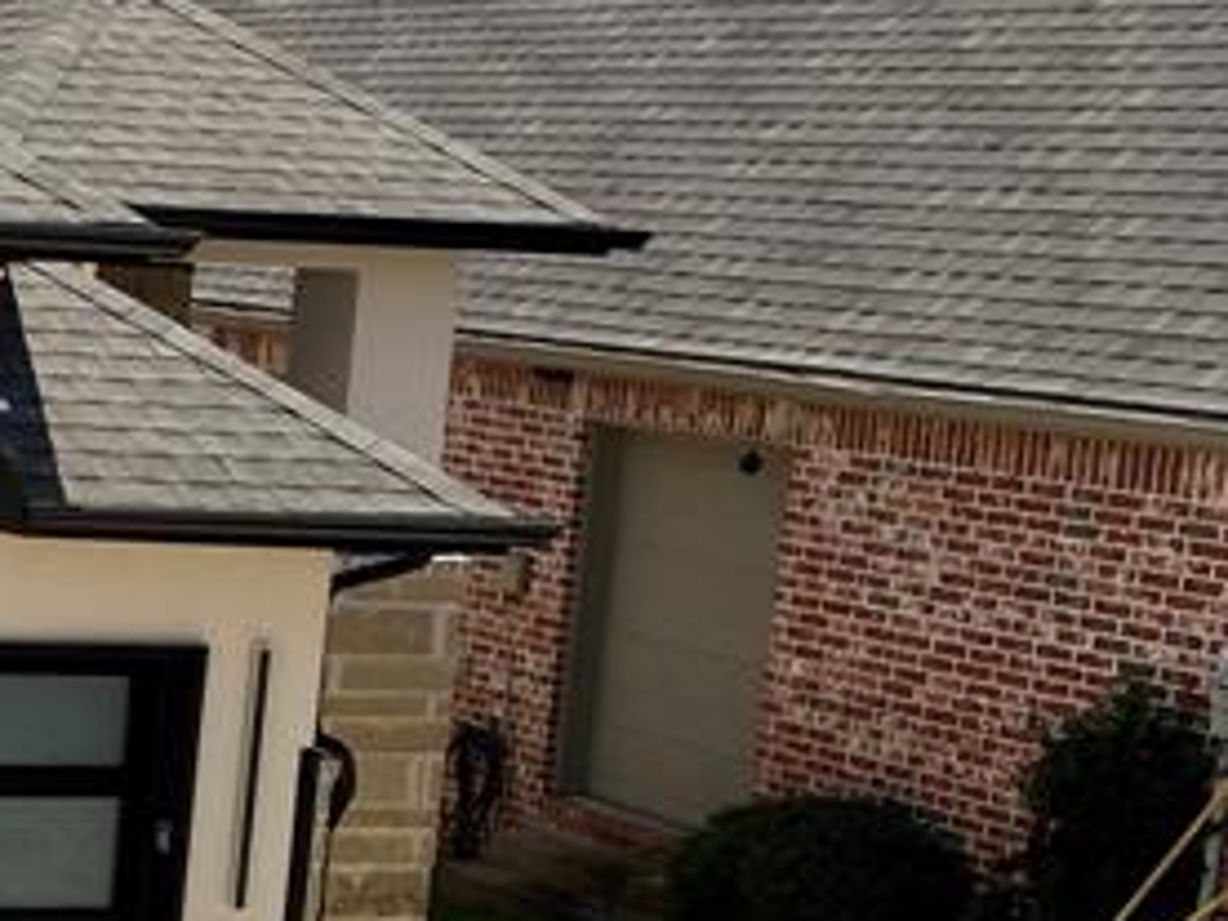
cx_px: -903
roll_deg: -3.1
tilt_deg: -9.1
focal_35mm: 104
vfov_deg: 14.2
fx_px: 3689
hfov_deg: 16.3
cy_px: 618
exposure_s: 1/2857
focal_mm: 3.99
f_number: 1.8
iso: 32
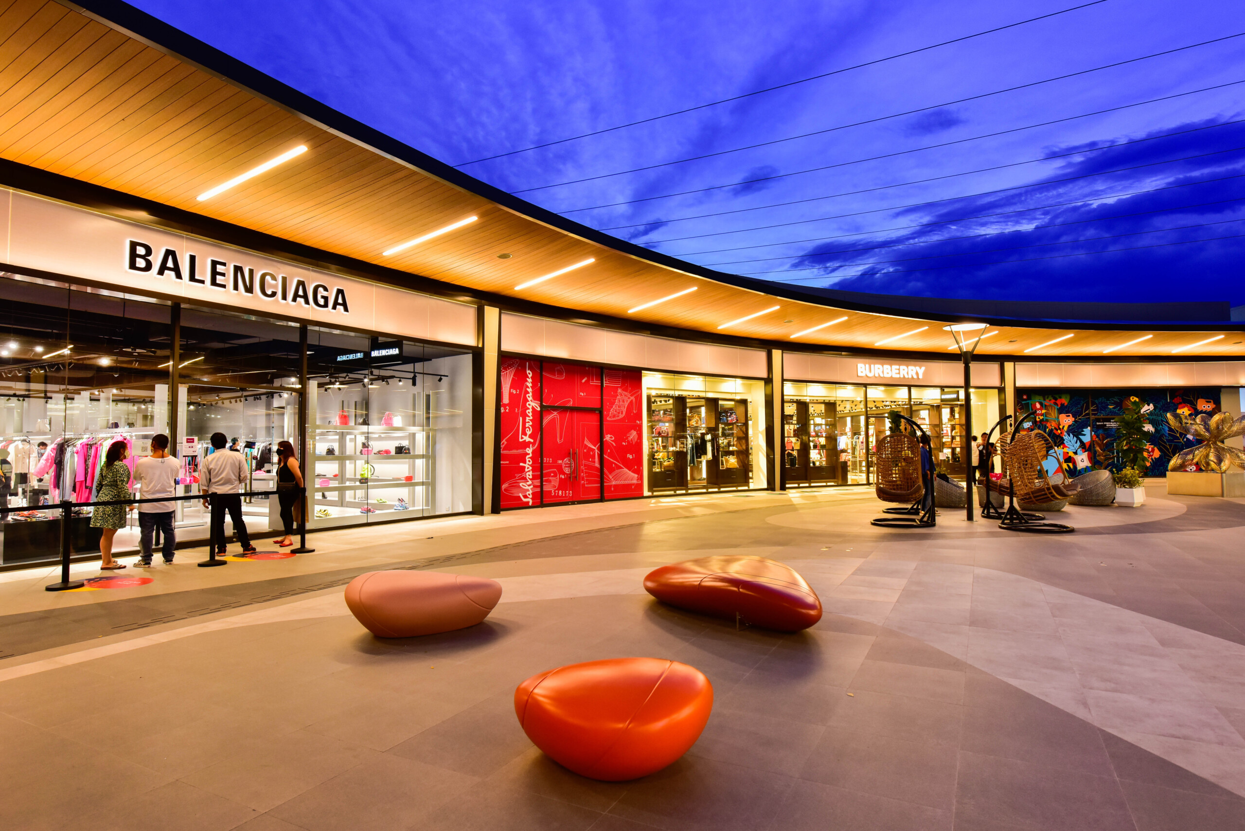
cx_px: 622
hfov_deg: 84.0
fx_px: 692
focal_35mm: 20
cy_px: 416
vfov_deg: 62.0
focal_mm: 20
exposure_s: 1/10
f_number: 10
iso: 500
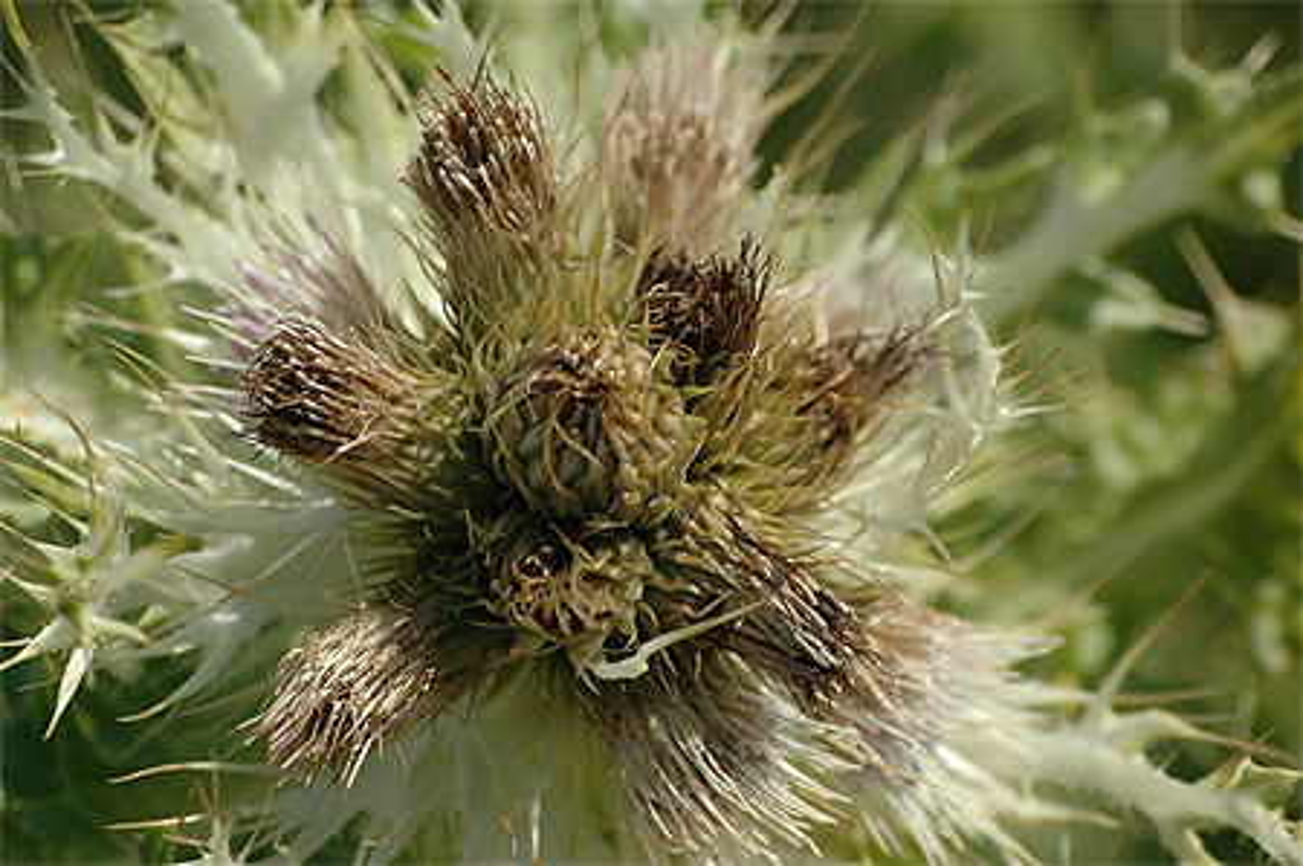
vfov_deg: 4.7
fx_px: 10575
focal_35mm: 292
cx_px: 652
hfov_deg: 7.1
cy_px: 433
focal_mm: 195
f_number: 7.1
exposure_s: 1/800
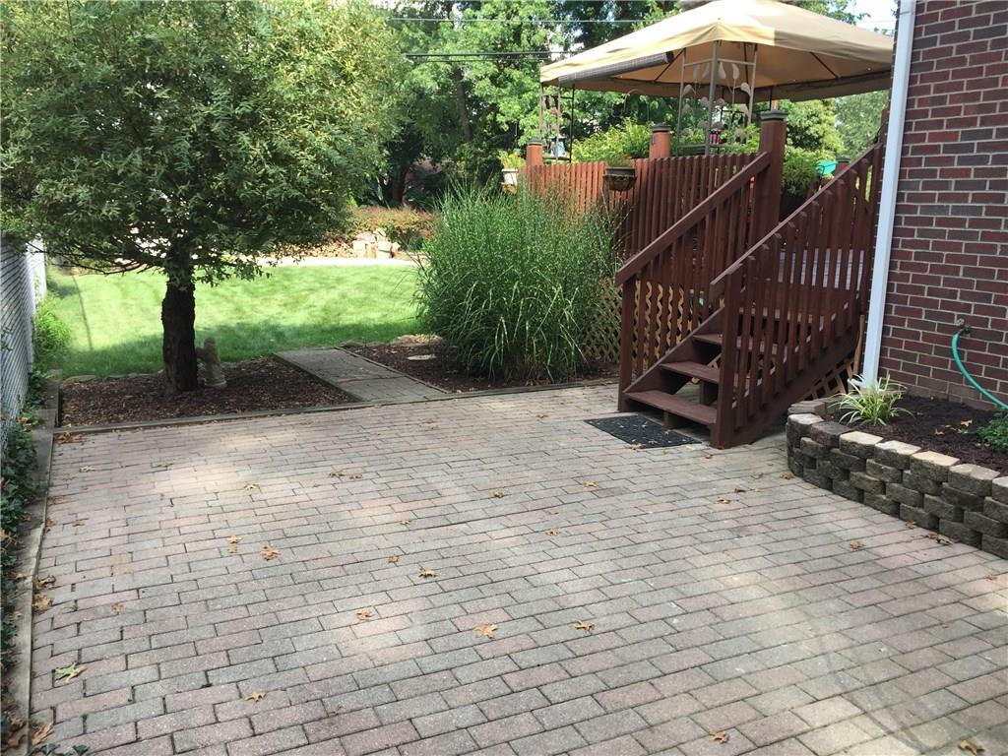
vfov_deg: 48.2
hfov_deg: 61.7
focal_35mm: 29
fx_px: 844
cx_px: 504
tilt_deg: -11.7
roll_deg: -2.0
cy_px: 378
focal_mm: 4.15
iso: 32
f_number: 2.2
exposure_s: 1/338
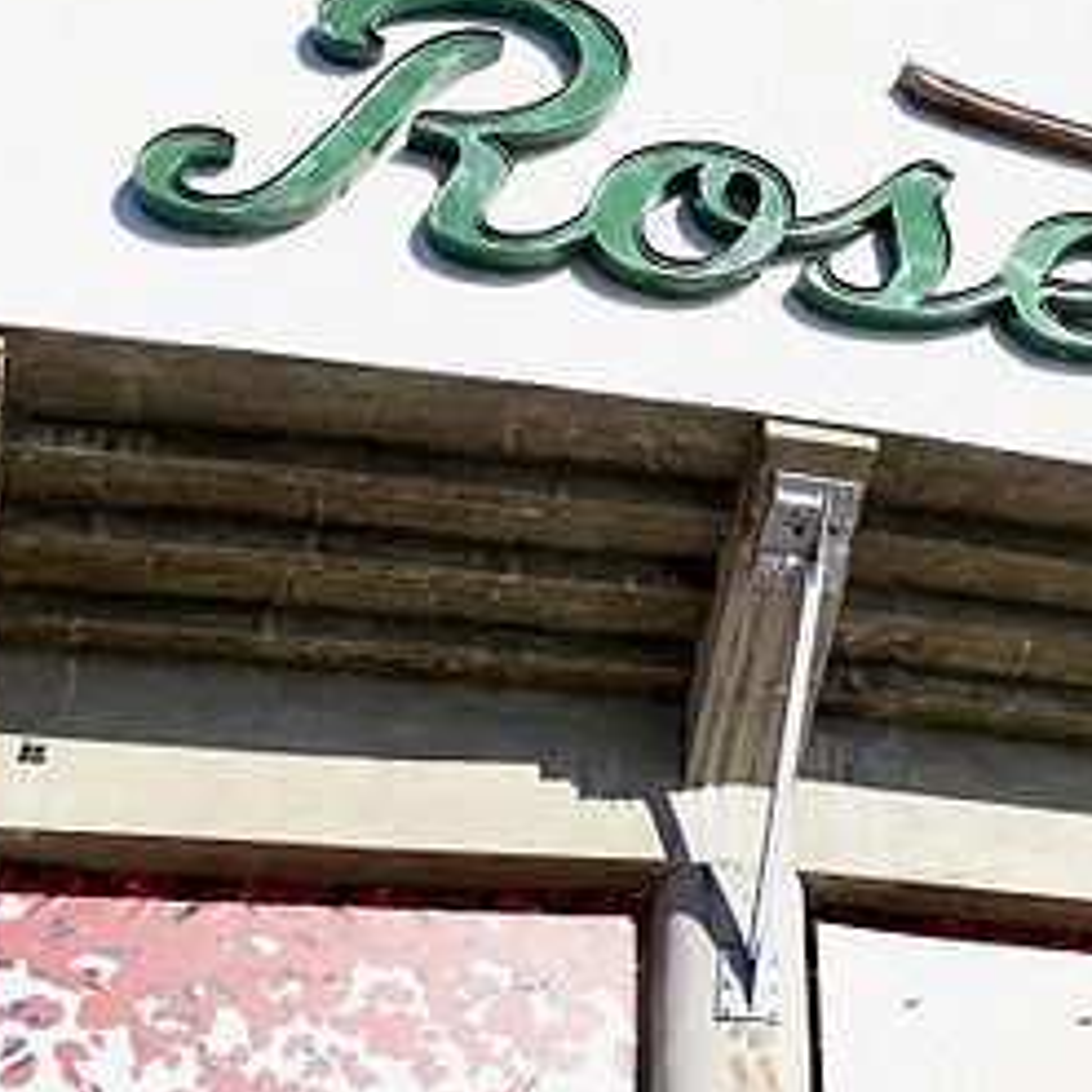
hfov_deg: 23.4
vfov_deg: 24.5
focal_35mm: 70
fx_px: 2498
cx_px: 1145
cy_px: 367
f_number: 4
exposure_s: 1/1600
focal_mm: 35
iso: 200
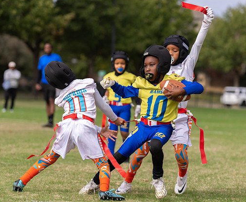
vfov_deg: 9.6
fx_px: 1200
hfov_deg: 11.7
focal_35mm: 163
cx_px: 139
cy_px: 108
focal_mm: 109
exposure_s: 1/1600
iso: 100
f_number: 2.8
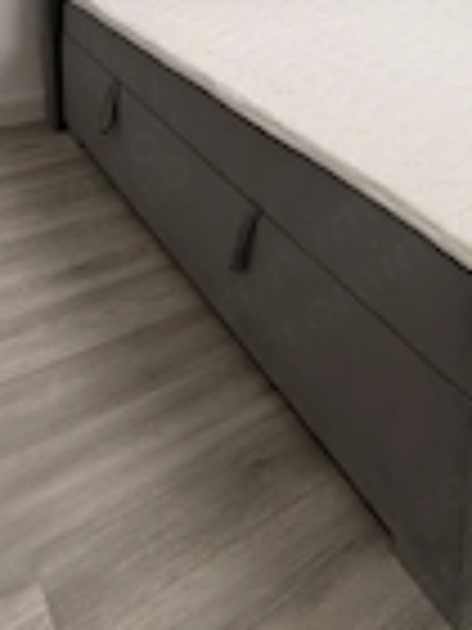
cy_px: -50
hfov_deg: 32.2
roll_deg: -4.8
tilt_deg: -8.9
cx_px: 503
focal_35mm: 40
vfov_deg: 39.1
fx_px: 727
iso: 100
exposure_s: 1/100
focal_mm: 2.22
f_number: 2.2
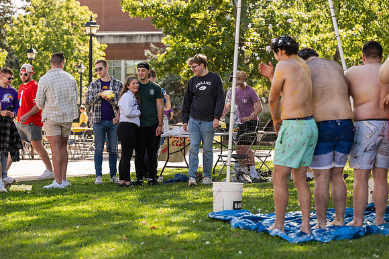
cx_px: 194
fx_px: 1102
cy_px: 130
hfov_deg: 20.0
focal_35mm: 102
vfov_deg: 13.4
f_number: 4
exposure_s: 1/320
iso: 160
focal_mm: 102
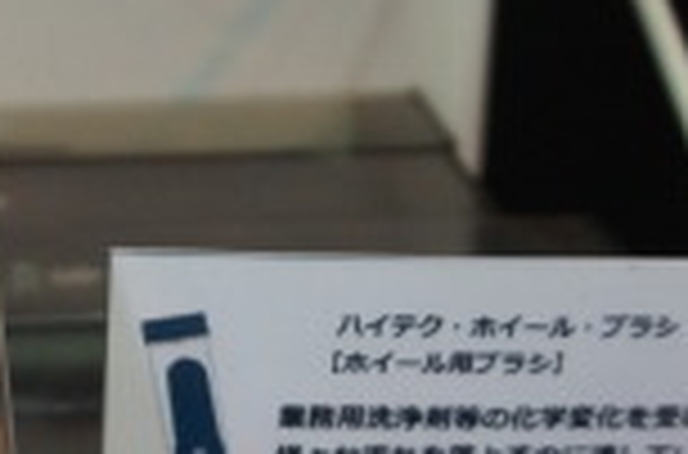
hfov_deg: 21.7
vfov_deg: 14.6
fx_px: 1753
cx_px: 76
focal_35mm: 92
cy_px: 429
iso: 1600
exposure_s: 1/160
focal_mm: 16
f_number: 4
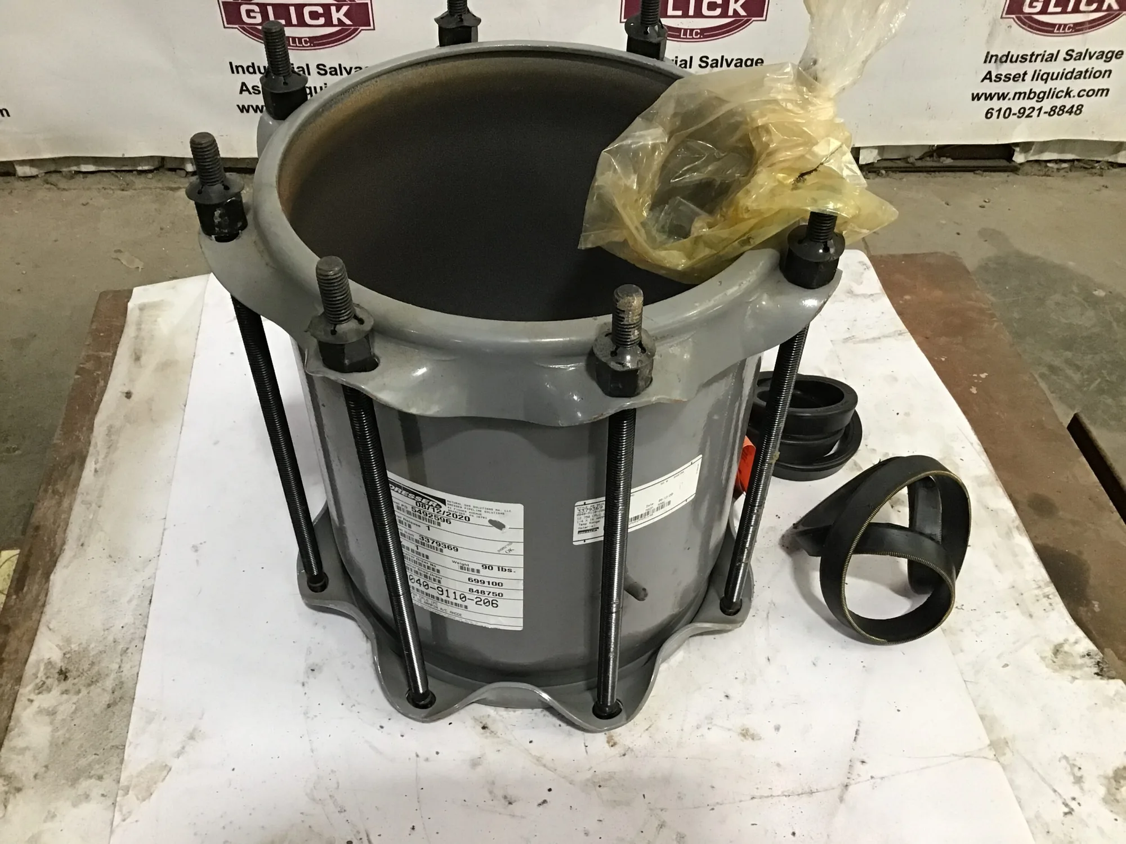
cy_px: 422
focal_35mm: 31
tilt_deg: -47.3
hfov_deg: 58.4
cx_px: 563
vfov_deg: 45.4
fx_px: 1008
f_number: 2.4
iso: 160
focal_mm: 3.3
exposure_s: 1/33
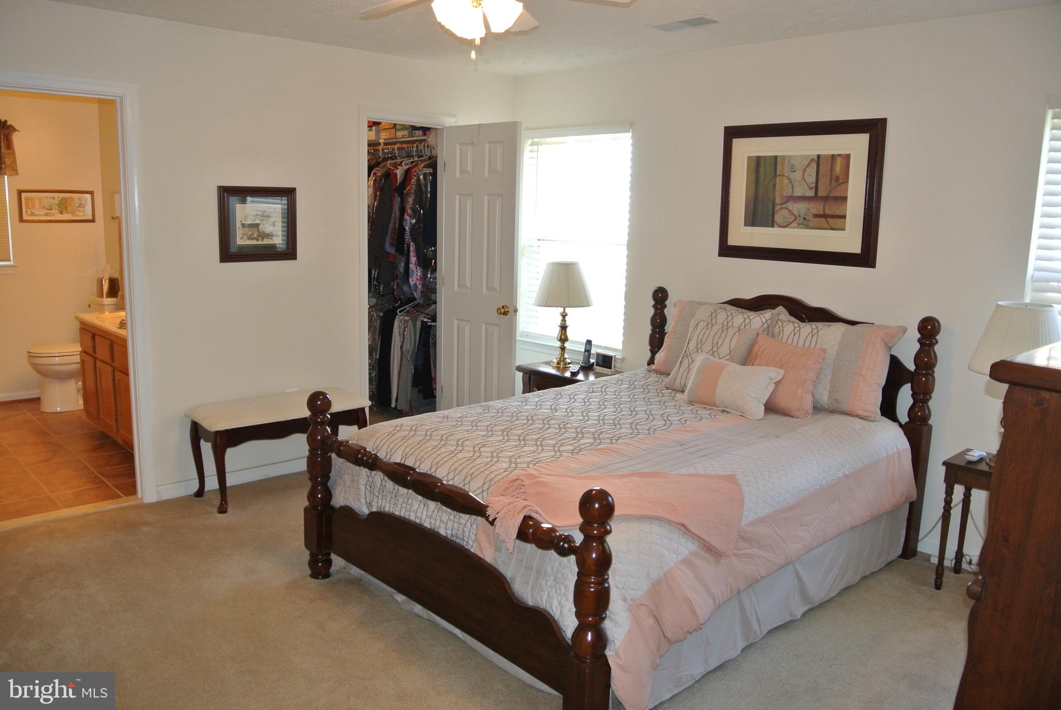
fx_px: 797
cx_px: 530
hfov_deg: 67.3
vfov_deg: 48.0
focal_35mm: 27
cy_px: 355
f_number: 3.5
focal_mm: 10
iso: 400
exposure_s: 1/60
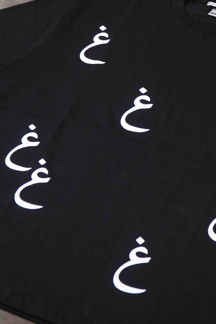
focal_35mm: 86
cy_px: 147
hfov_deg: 15.9
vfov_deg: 23.7
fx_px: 773
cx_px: 143
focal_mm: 33
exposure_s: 1/160
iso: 1250
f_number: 4
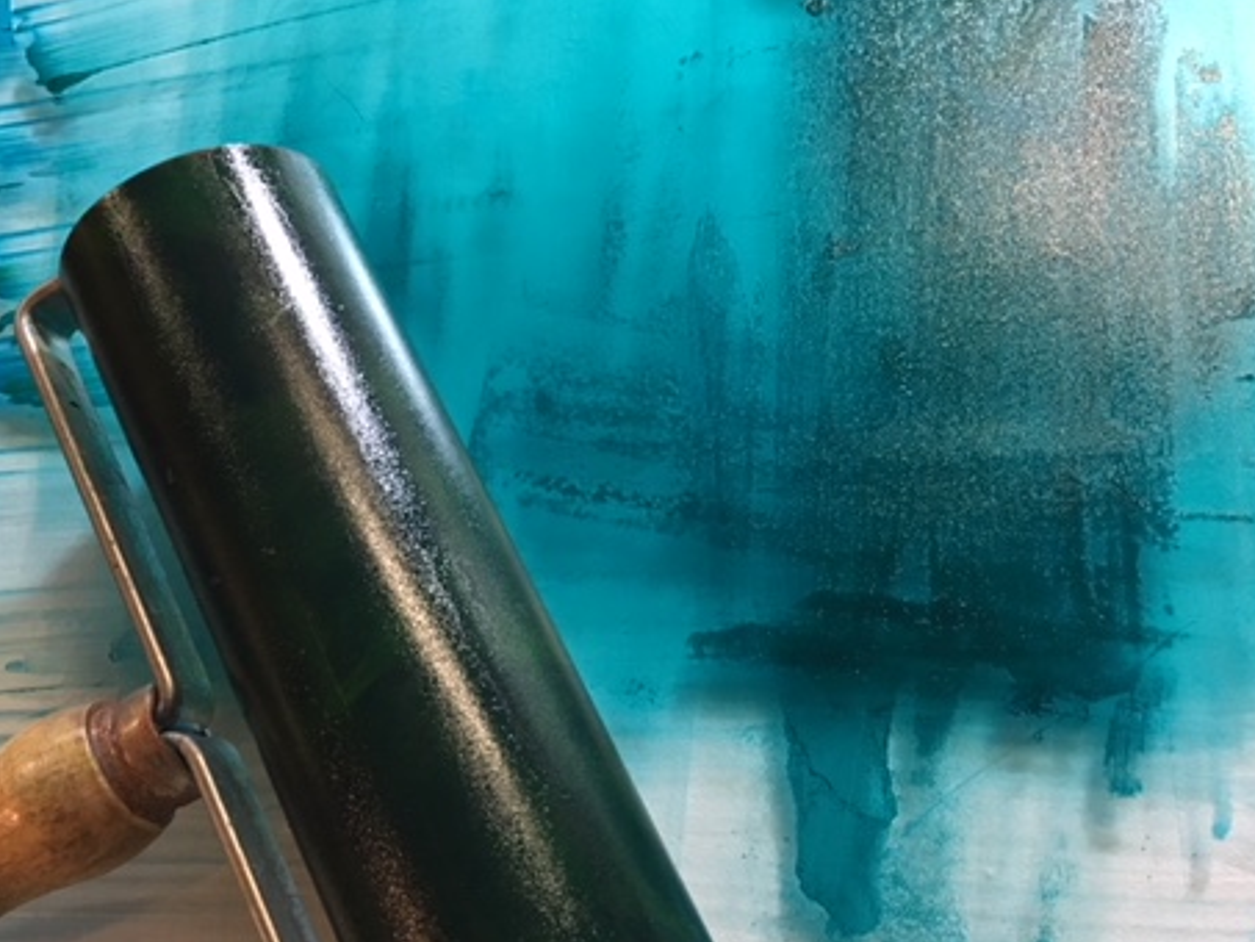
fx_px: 1487
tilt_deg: -71.8
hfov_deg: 45.7
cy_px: 546
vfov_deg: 35.1
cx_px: 571
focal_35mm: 41
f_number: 2.2
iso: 80
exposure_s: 1/17
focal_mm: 4.15
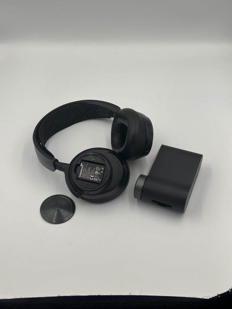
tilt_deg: -48.6
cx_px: 116
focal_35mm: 48
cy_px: 154
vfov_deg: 39.7
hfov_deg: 30.3
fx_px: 429
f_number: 1.78
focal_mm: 6.86
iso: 64
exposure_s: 1/1145
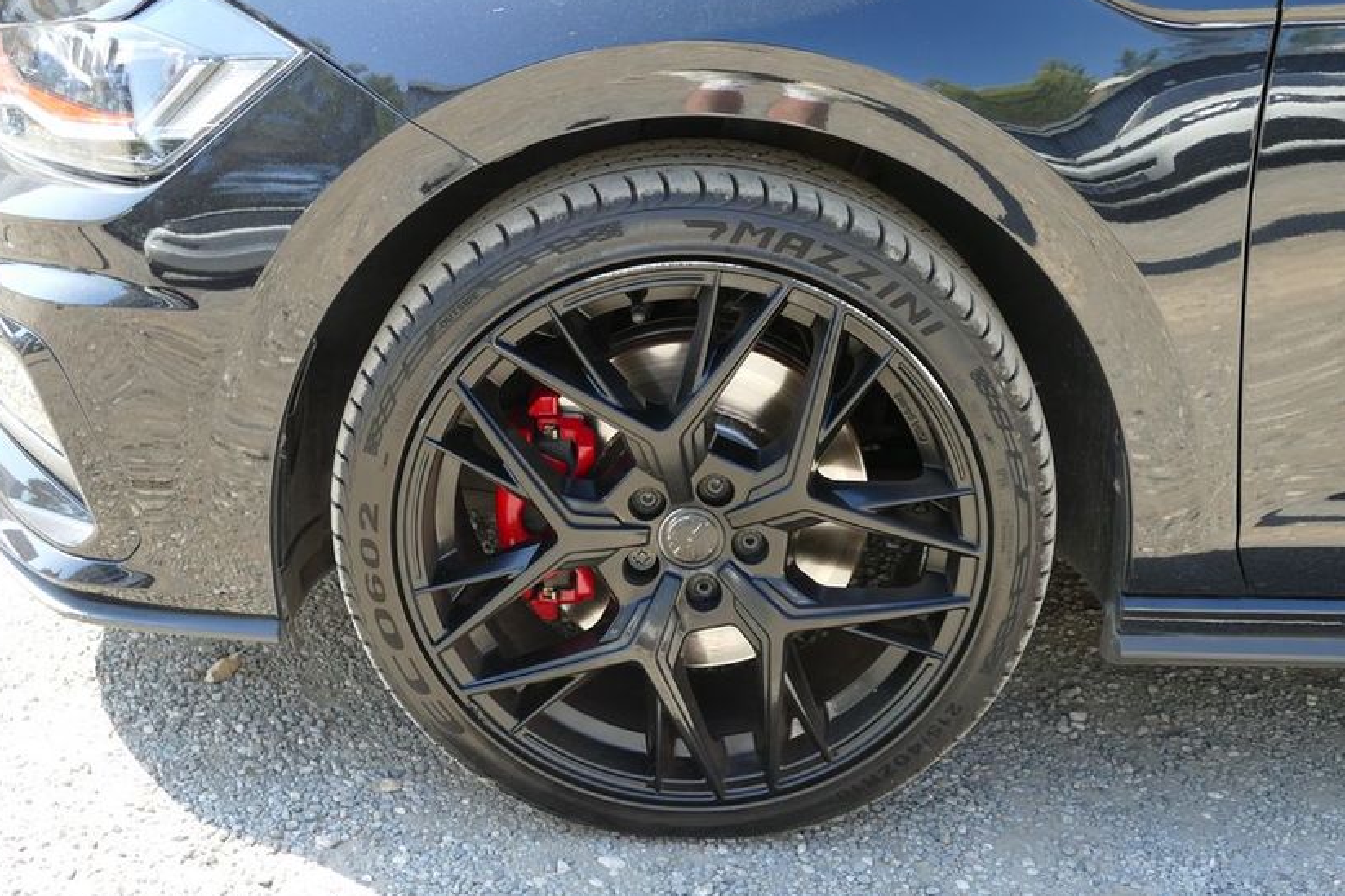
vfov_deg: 26.5
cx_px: 689
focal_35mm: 51
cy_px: 471
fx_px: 1905
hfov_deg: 38.9
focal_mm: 15.26
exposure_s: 1/125
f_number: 3.2
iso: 125
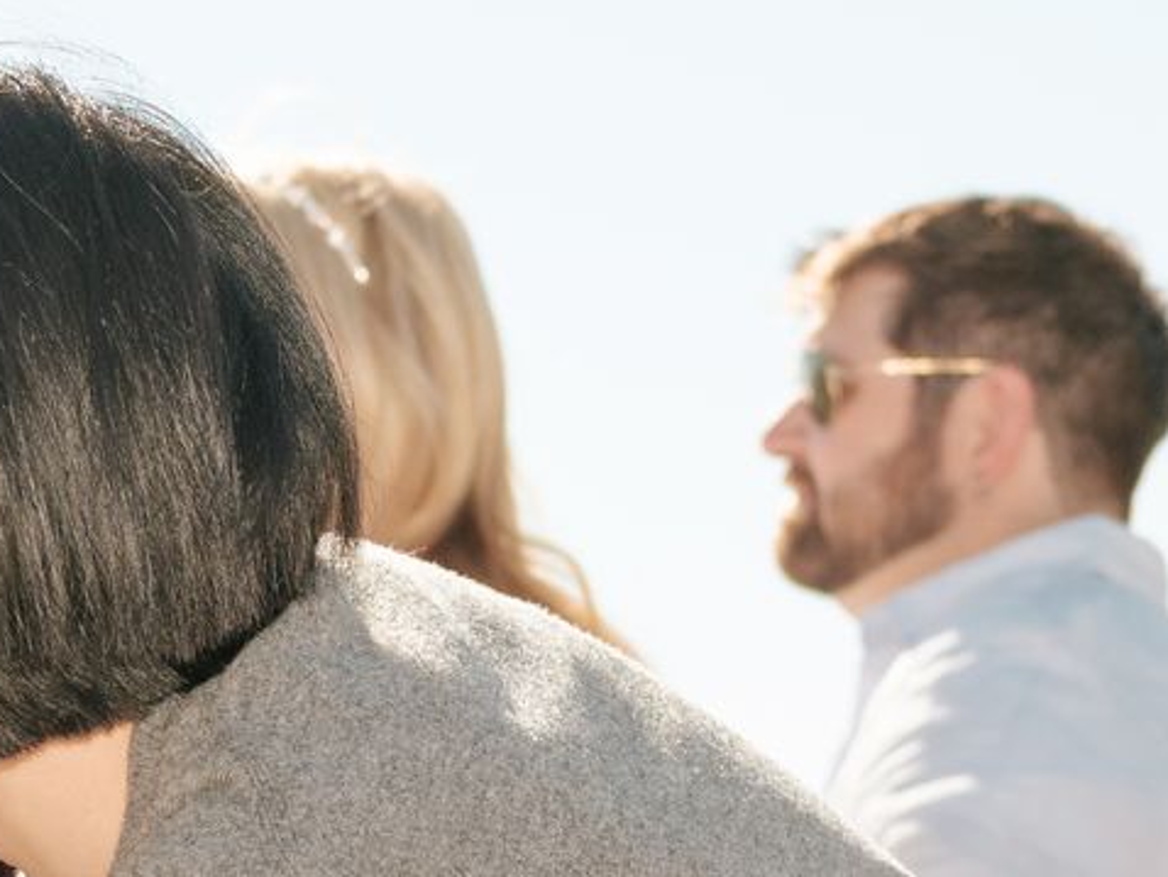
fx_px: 7056
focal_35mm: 209
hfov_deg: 9.5
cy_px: 1017
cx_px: 516
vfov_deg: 7.1
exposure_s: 1/2000
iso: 400
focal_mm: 50
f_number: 4
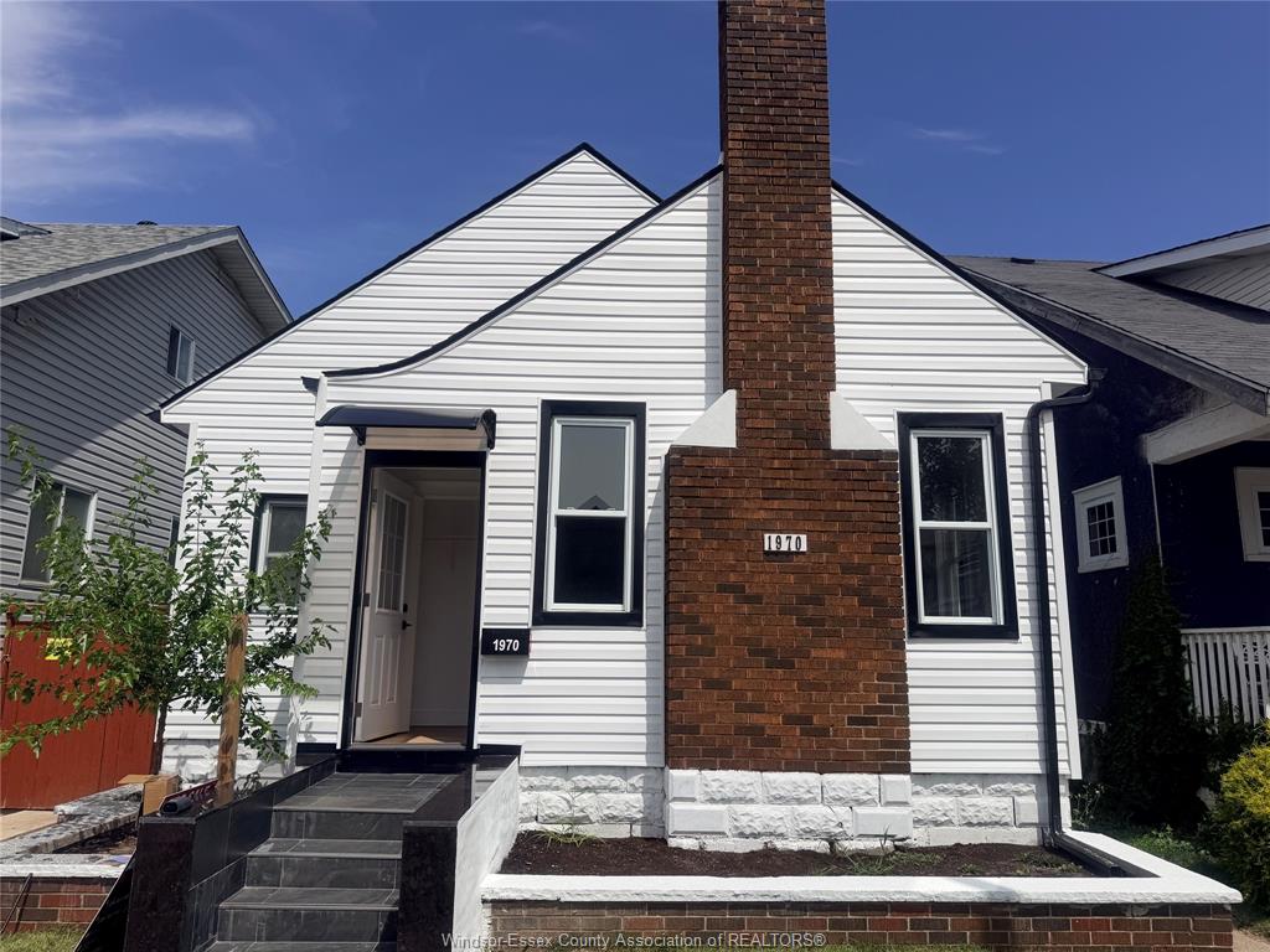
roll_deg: -0.9
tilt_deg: +10.5
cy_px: 476
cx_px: 635
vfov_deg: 56.8
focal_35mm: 24
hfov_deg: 71.6
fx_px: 881
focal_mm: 6.76
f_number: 1.78
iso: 80
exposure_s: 1/11905
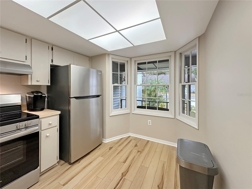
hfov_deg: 102.1
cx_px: 126
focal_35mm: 14
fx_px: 102
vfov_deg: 85.7
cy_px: 94
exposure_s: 1/120
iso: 200
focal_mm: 2.22
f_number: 2.2
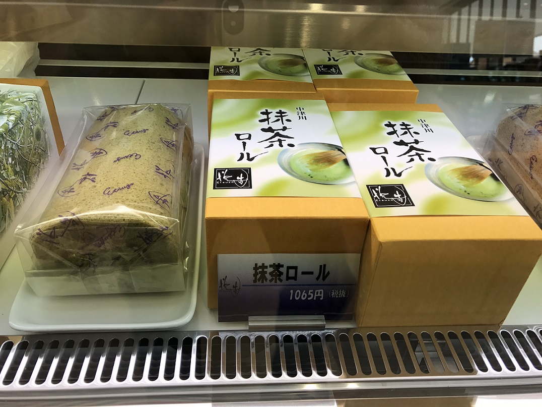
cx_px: 271
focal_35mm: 28
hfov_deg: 63.4
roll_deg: -4.8
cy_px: 204
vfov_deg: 49.7
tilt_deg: -39.6
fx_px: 438
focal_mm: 3.99
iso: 20
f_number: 1.8
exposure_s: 1/259
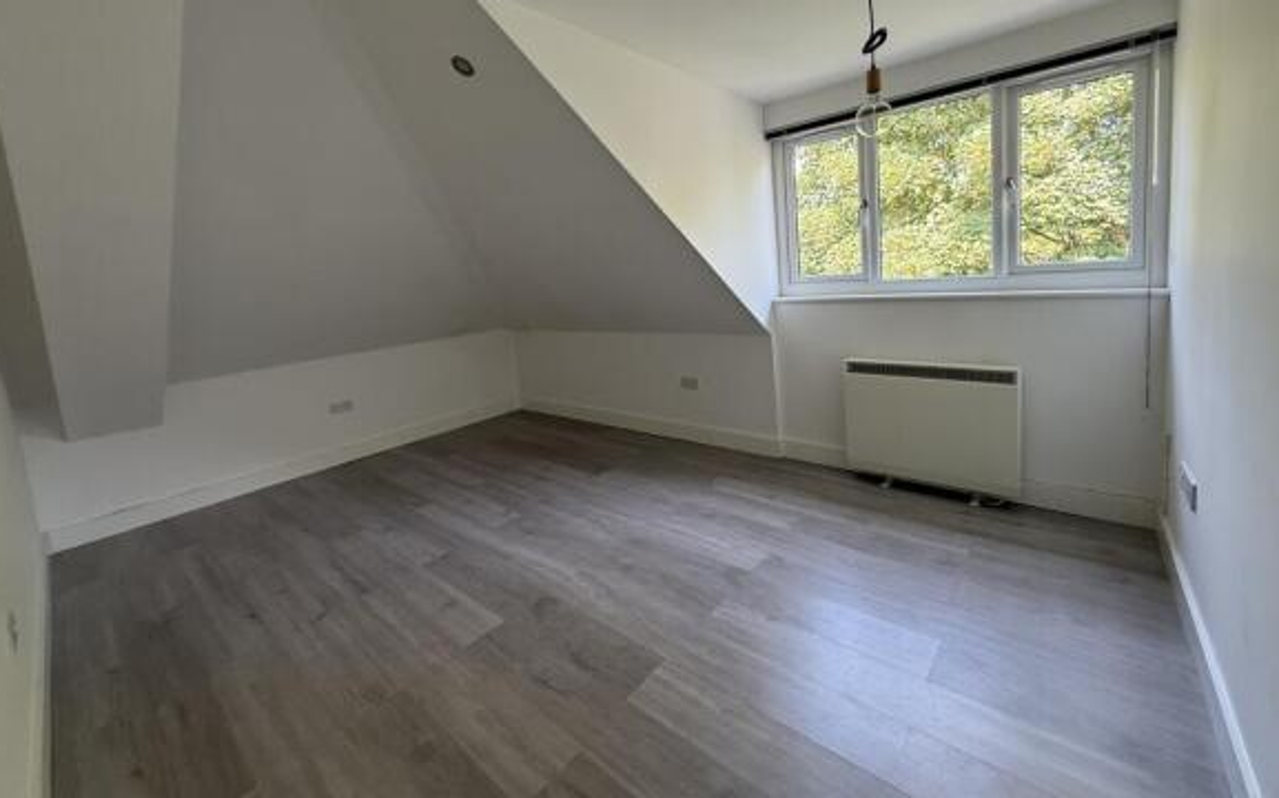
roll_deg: +4.3
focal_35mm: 15
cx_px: 635
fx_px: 523
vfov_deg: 74.0
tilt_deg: -5.3
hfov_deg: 101.5
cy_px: 325
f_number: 2.2
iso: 200
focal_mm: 2.22
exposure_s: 1/99
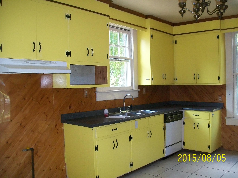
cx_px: 119
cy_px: 89
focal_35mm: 36
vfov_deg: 39.7
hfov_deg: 51.4
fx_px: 248
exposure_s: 1/60
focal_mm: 6
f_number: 2.7
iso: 160
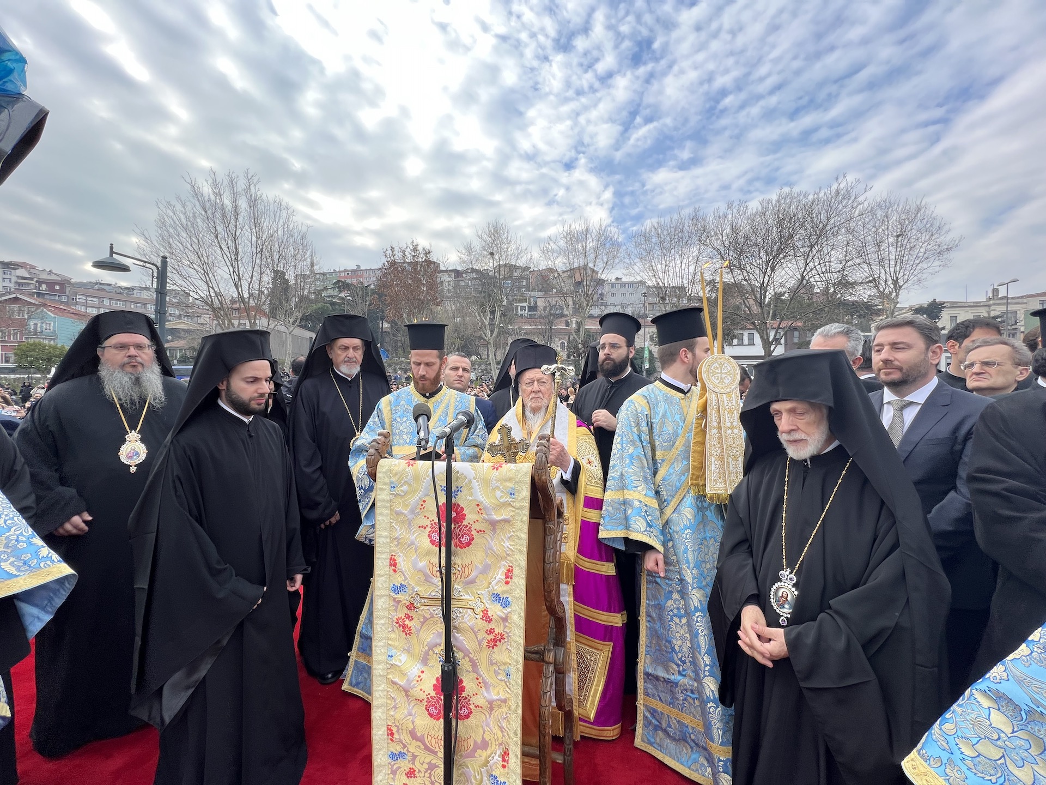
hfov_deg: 106.2
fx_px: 393
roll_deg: -0.2
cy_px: 392
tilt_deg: +0.8
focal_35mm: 13
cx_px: 523
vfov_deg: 89.9
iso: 32
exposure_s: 1/369
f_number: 1.8
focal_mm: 1.57
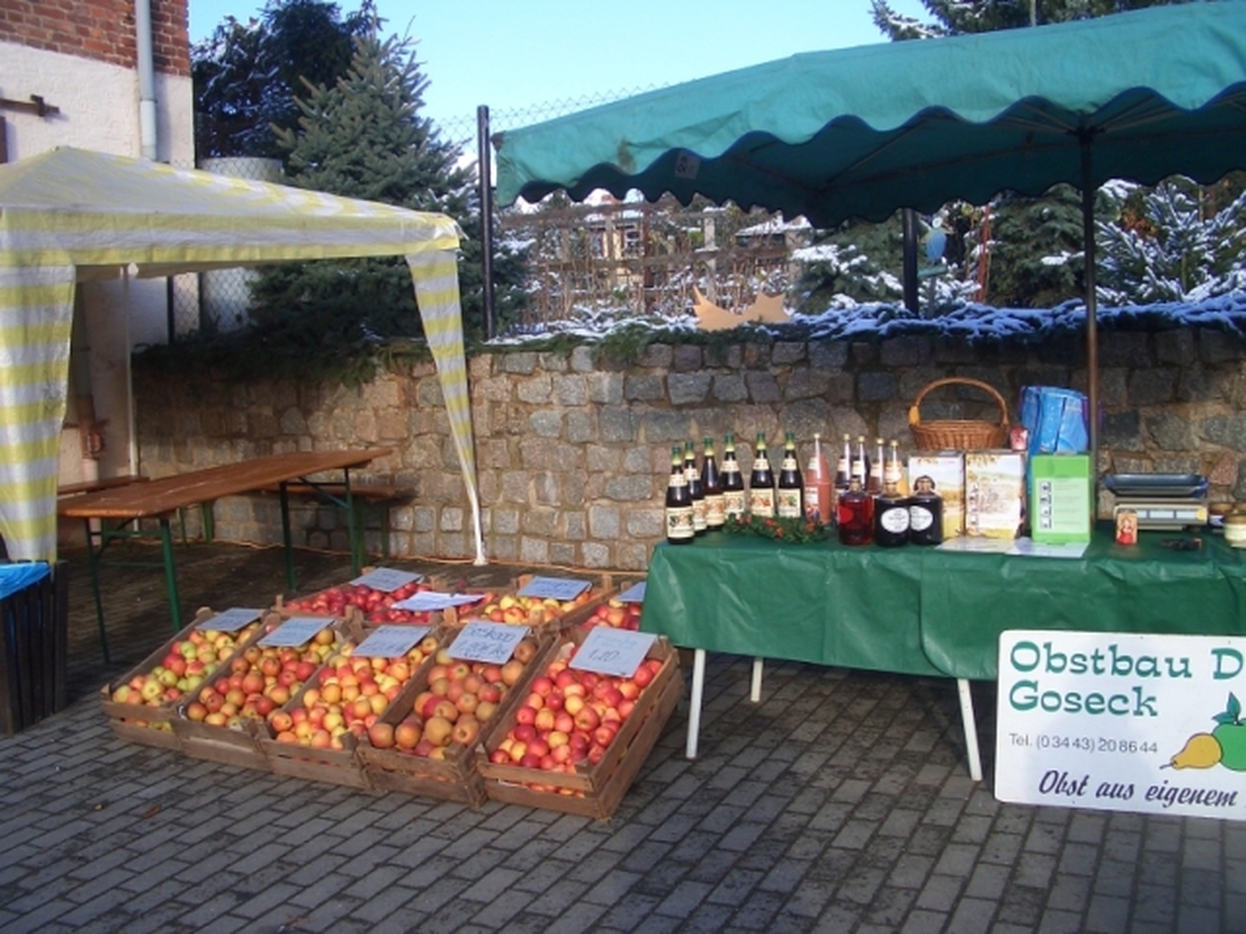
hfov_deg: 52.6
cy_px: 467
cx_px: 623
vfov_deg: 40.7
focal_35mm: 35
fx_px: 1260
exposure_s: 1/250
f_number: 4.3
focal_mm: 5.8
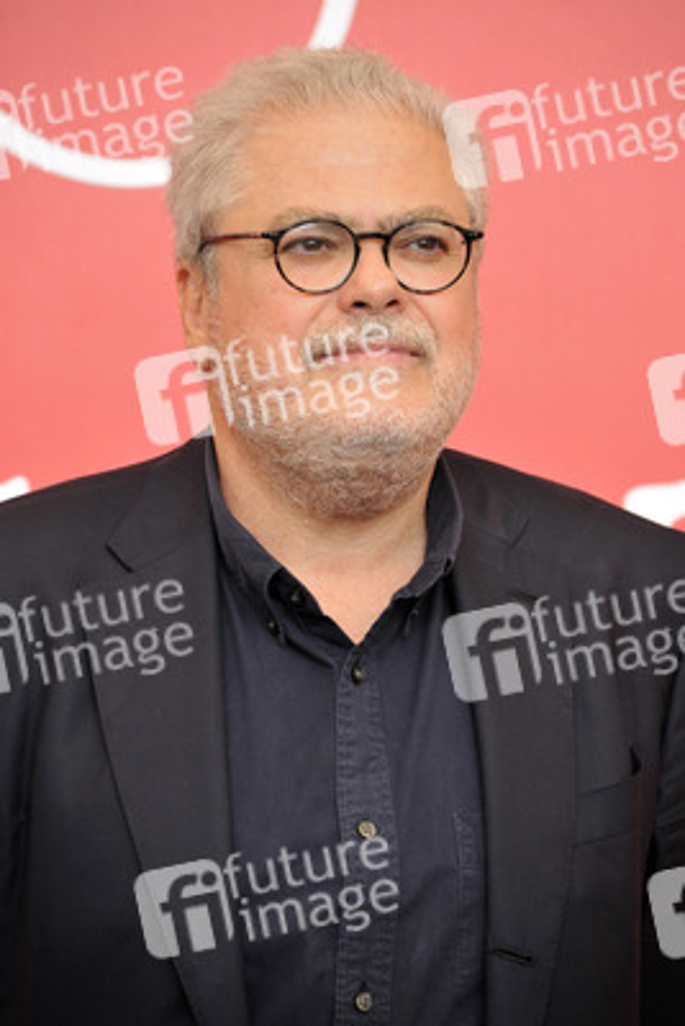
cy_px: 513
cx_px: 342
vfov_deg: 8.2
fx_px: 7129
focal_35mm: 250
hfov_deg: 5.5
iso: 1000
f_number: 6.3
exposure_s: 1/320
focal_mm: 250
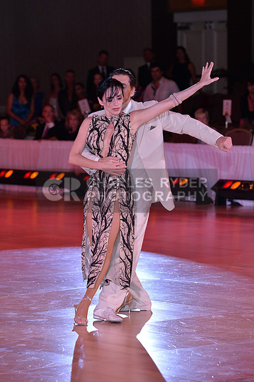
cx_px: 127
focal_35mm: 180
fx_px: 1911
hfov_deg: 7.6
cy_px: 191
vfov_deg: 11.4
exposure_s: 1/250
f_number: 5.6
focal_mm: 180
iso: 2000
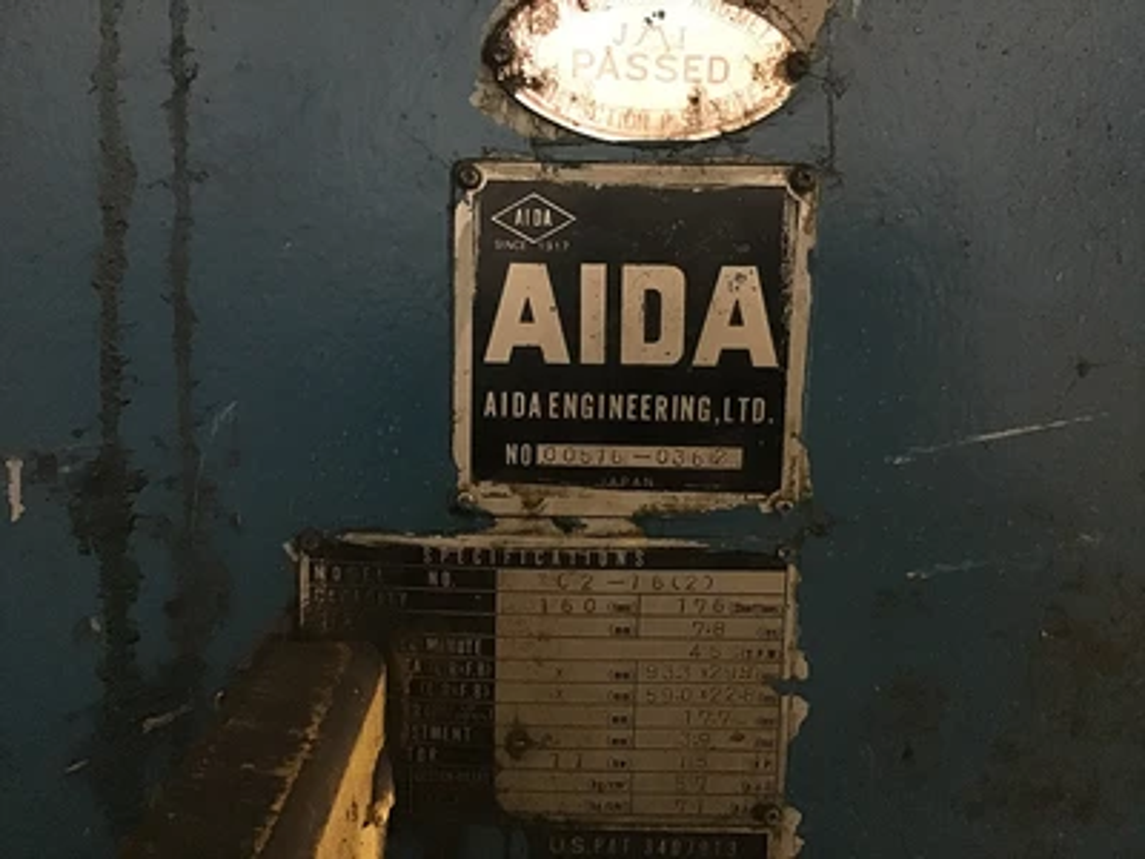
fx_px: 1025
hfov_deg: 58.4
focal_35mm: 31
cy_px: 430
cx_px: 572
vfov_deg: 45.4
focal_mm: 3.3
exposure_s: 1/15
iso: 800
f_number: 2.4
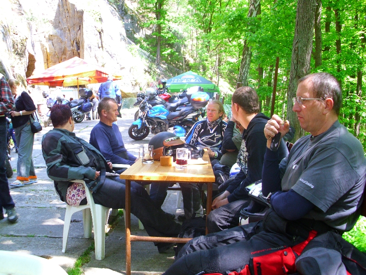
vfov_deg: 40.7
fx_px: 370
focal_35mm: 35
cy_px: 138
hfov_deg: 52.6
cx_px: 183
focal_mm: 6.2
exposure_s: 1/60
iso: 100
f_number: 3
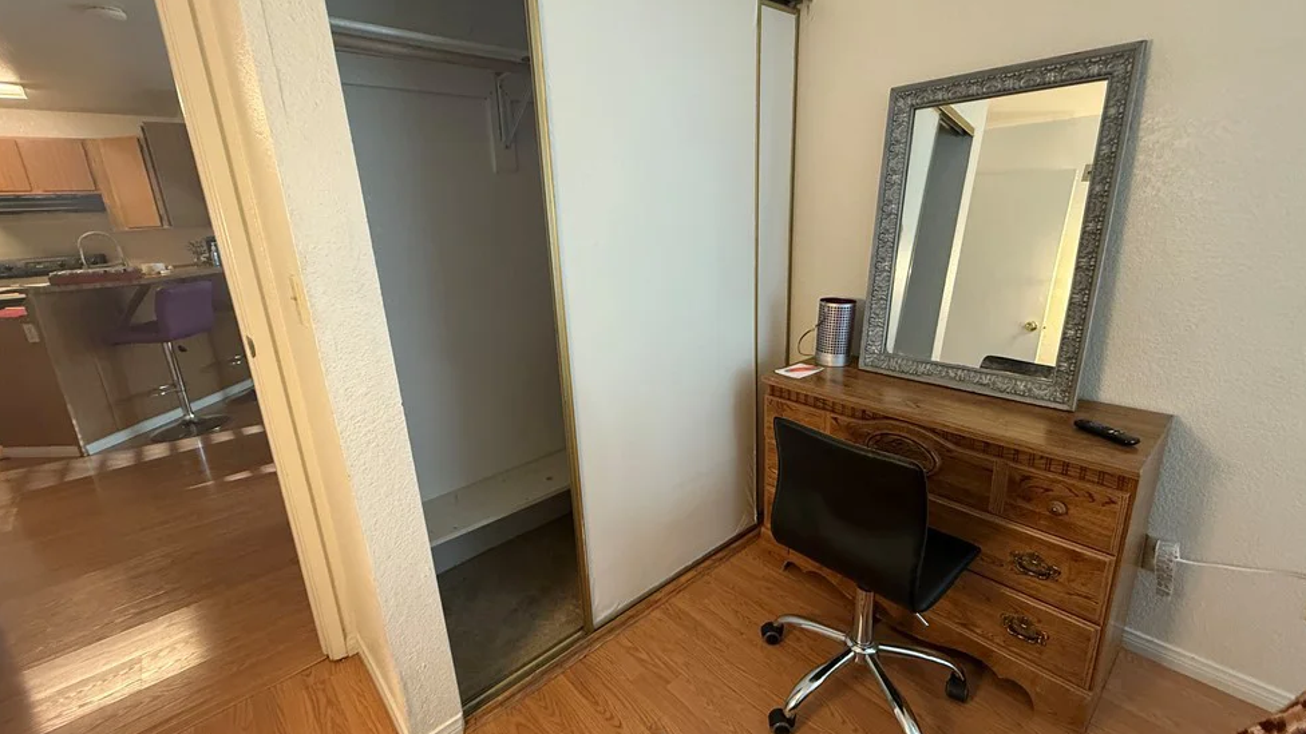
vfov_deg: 67.1
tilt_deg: -14.6
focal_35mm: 16
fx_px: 554
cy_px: 353
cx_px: 661
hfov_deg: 99.4
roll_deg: +2.8
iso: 250
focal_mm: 2.22
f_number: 2.2
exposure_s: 1/60
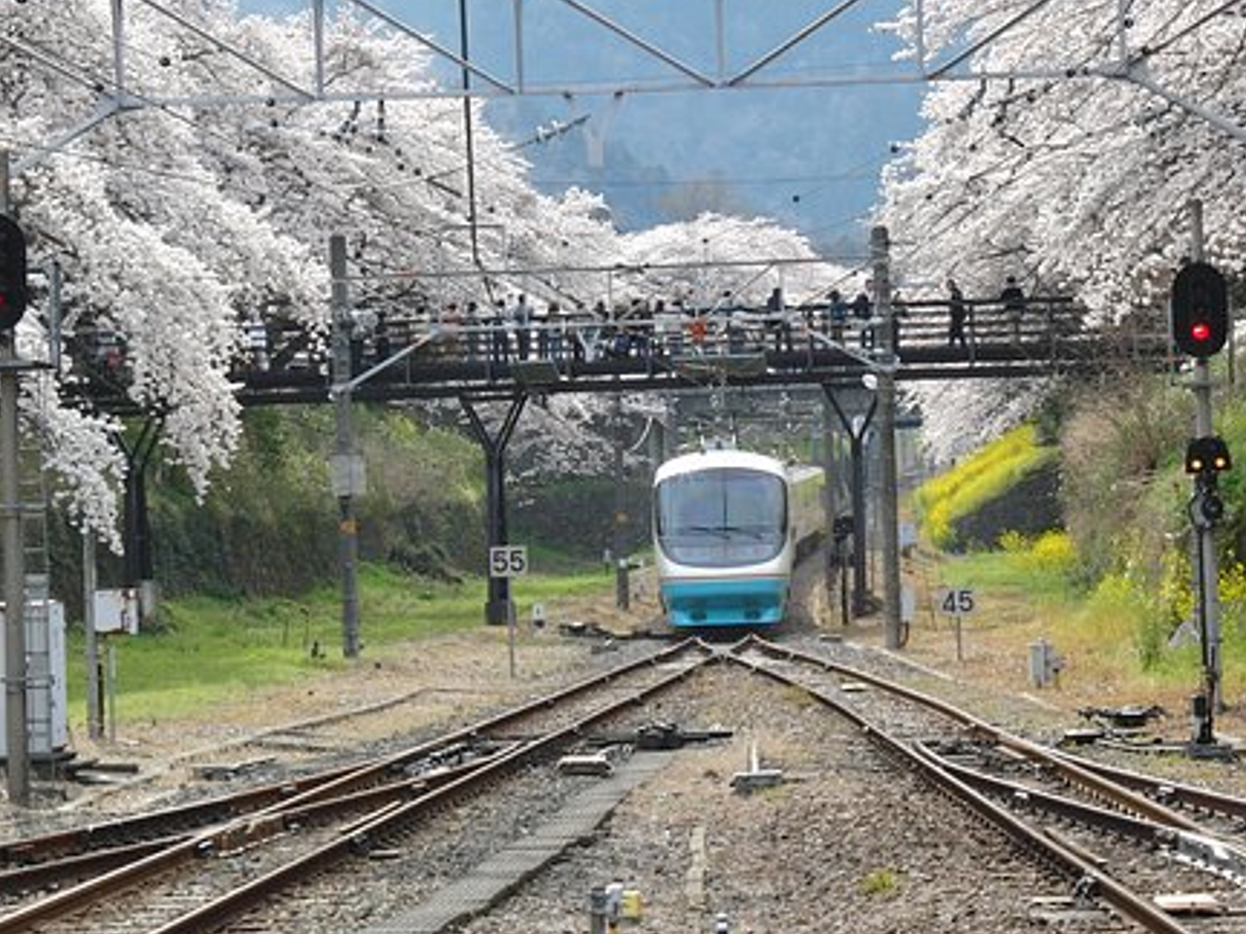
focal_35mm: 148
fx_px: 5327
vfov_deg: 10.0
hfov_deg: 13.3
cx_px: 707
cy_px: 464
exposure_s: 1/160
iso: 100
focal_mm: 25.4
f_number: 6.9
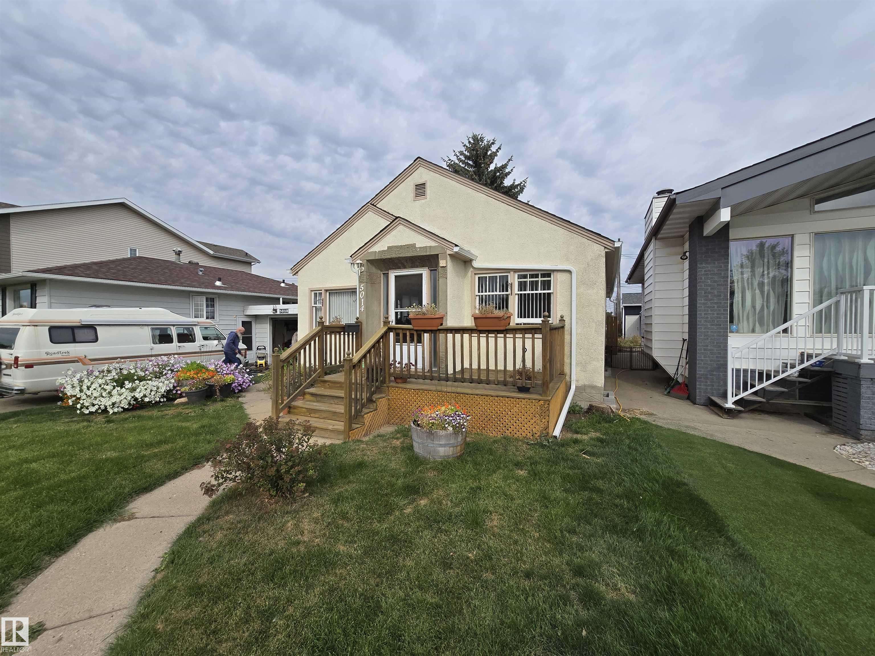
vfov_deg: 89.9
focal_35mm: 13
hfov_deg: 106.2
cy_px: 328
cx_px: 438
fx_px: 329
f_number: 2.2
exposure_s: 1/2105
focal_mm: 2.2
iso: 50
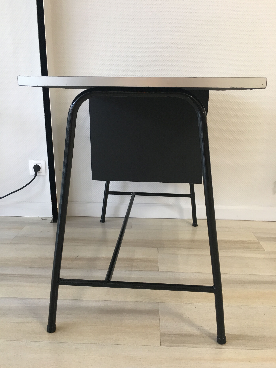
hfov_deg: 48.2
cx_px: 138
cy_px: 184
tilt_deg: -17.0
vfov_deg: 61.7
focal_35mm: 29
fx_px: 308
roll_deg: +0.1
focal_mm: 4.15
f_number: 2.2
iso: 80
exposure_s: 1/33
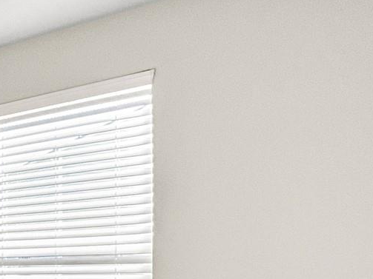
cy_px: 304
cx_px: -199
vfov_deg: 24.0
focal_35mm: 57
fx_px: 614
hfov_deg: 25.0
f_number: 2.2
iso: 40
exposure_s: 1/190
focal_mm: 2.22
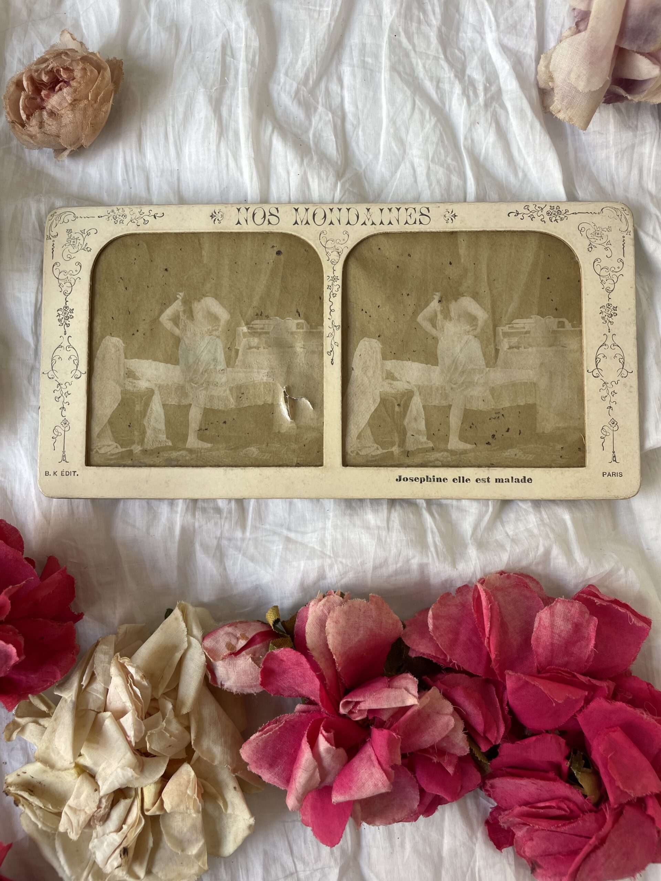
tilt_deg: -86.0
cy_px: 440
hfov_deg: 53.1
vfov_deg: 67.3
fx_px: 662
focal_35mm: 26
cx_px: 330
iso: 50
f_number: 1.6
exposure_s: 1/121
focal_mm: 4.2
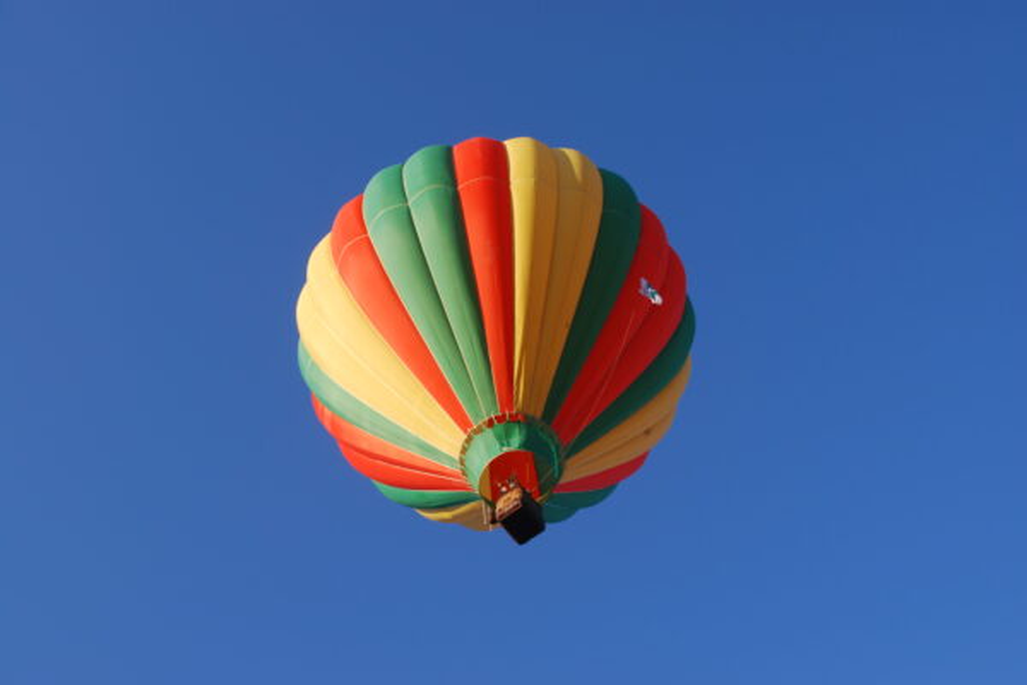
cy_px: 342
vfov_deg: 29.9
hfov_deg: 43.6
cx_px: 514
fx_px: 1284
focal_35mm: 45
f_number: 6.3
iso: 100
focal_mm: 30
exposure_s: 1/160
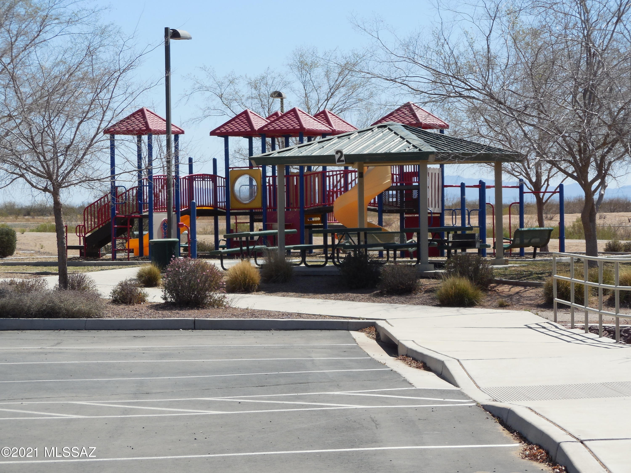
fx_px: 1987
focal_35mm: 109
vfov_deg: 13.6
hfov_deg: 18.0
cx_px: 316
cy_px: 236
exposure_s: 1/800
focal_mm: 19.4
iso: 125
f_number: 4.8
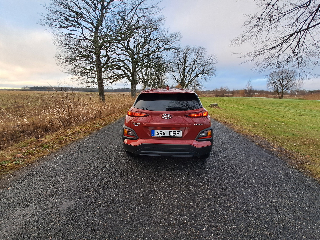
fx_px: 120
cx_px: 160
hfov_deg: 106.2
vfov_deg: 89.9
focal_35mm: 13
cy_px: 120
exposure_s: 1/105
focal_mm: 1.42
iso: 40
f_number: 2.2
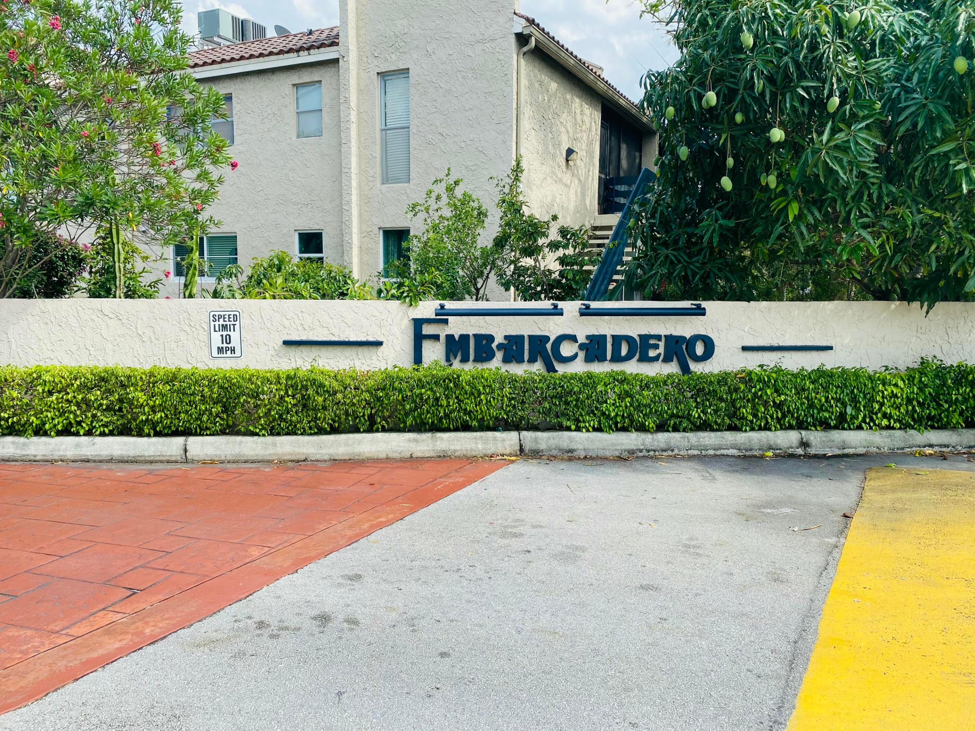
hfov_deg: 67.3
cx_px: 488
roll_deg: -0.3
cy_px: 366
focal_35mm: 26
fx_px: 732
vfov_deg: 53.1
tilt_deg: -6.8
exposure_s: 1/1412
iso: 32
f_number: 1.8
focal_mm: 4.25
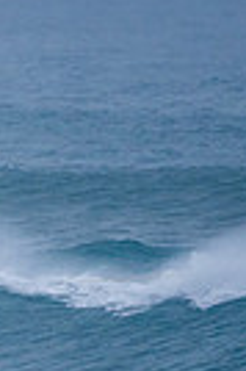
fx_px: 27344
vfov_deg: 0.8
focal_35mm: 2661
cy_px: 401
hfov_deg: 0.5
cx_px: -272
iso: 450
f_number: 5.6
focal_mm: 500
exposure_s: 1/1250
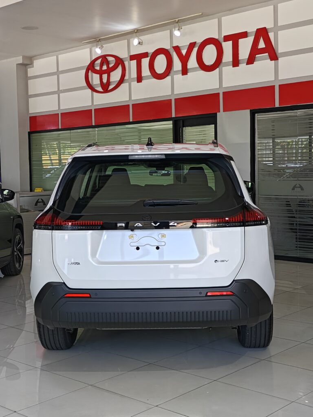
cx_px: 156
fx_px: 567
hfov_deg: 30.9
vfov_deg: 40.4
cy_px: 208
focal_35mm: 47
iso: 100
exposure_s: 1/120
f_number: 2
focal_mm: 7.08
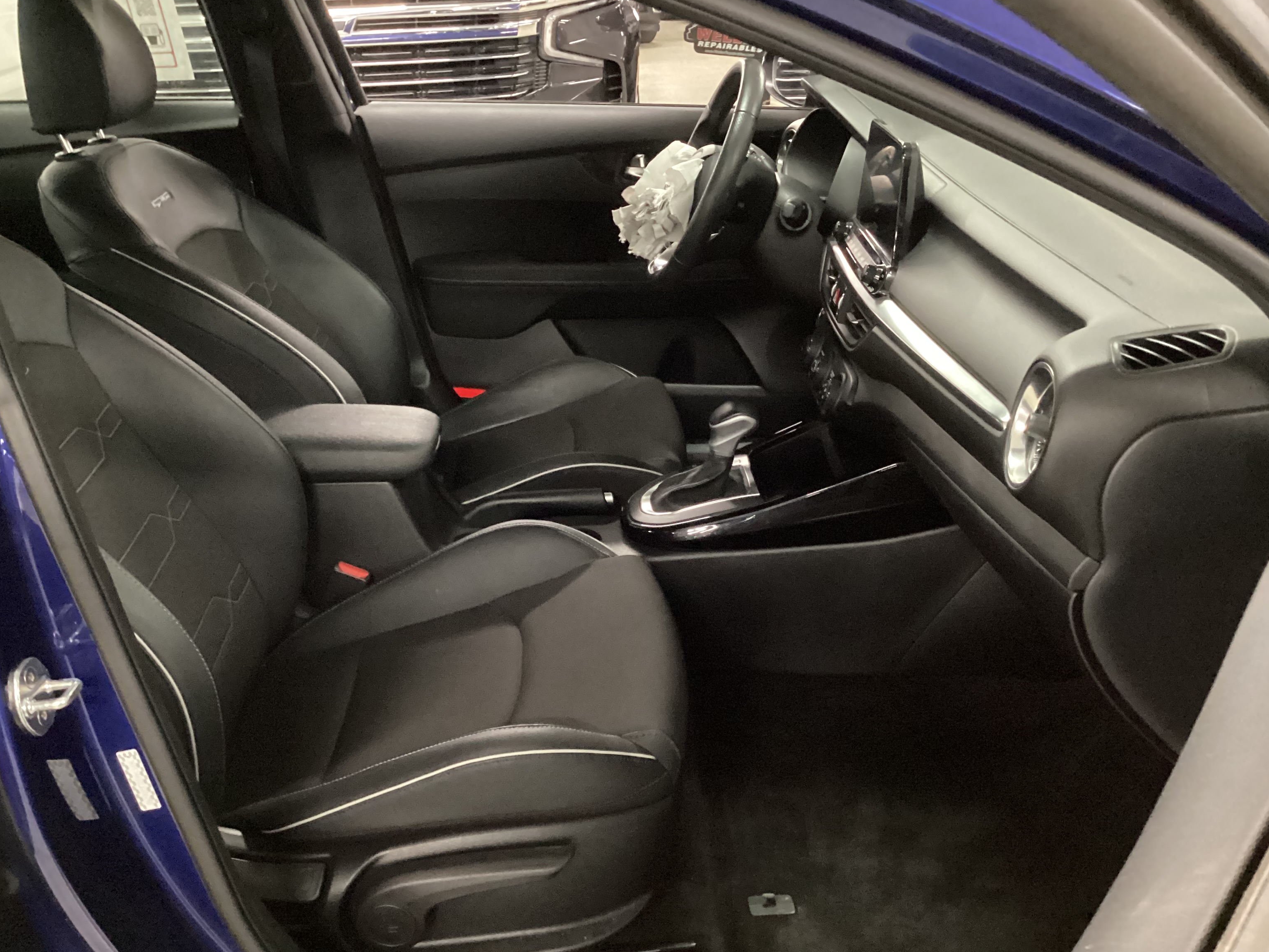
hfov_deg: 55.3
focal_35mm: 33
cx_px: 608
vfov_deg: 42.9
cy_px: 501
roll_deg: +1.6
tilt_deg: -26.9
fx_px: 1210
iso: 640
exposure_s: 1/17
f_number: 2.4
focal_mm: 3.3
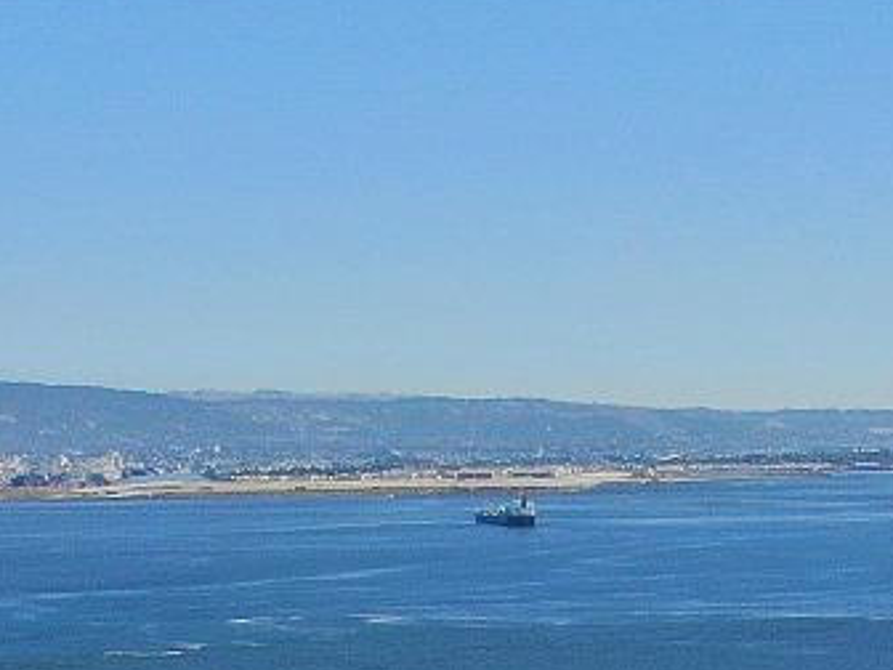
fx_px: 2760
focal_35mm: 107
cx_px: 353
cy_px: 1331
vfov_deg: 12.3
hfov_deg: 18.4
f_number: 2.8
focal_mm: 4.39
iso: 100
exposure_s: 1/60
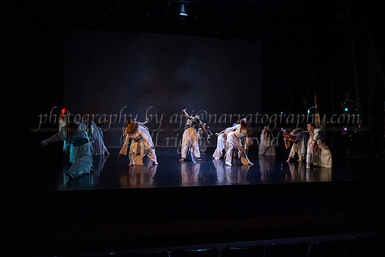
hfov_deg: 58.0
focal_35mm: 32
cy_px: 128
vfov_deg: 40.6
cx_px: 192
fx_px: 348
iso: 6400
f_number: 4
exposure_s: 1/400
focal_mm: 32.5
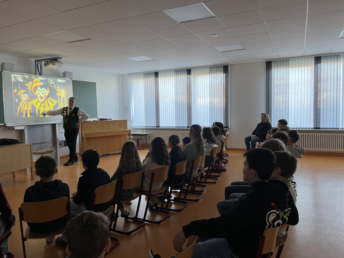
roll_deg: +1.2
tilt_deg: -4.3
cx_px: 172
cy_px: 129
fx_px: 258
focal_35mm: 26
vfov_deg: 53.1
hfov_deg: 67.3
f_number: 1.6
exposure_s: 1/60
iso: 80
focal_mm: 5.1
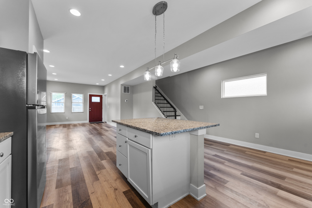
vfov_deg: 81.2
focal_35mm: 14
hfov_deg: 104.3
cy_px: 104
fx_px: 121
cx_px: 156
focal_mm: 14
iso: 125
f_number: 7.1
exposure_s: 1/10
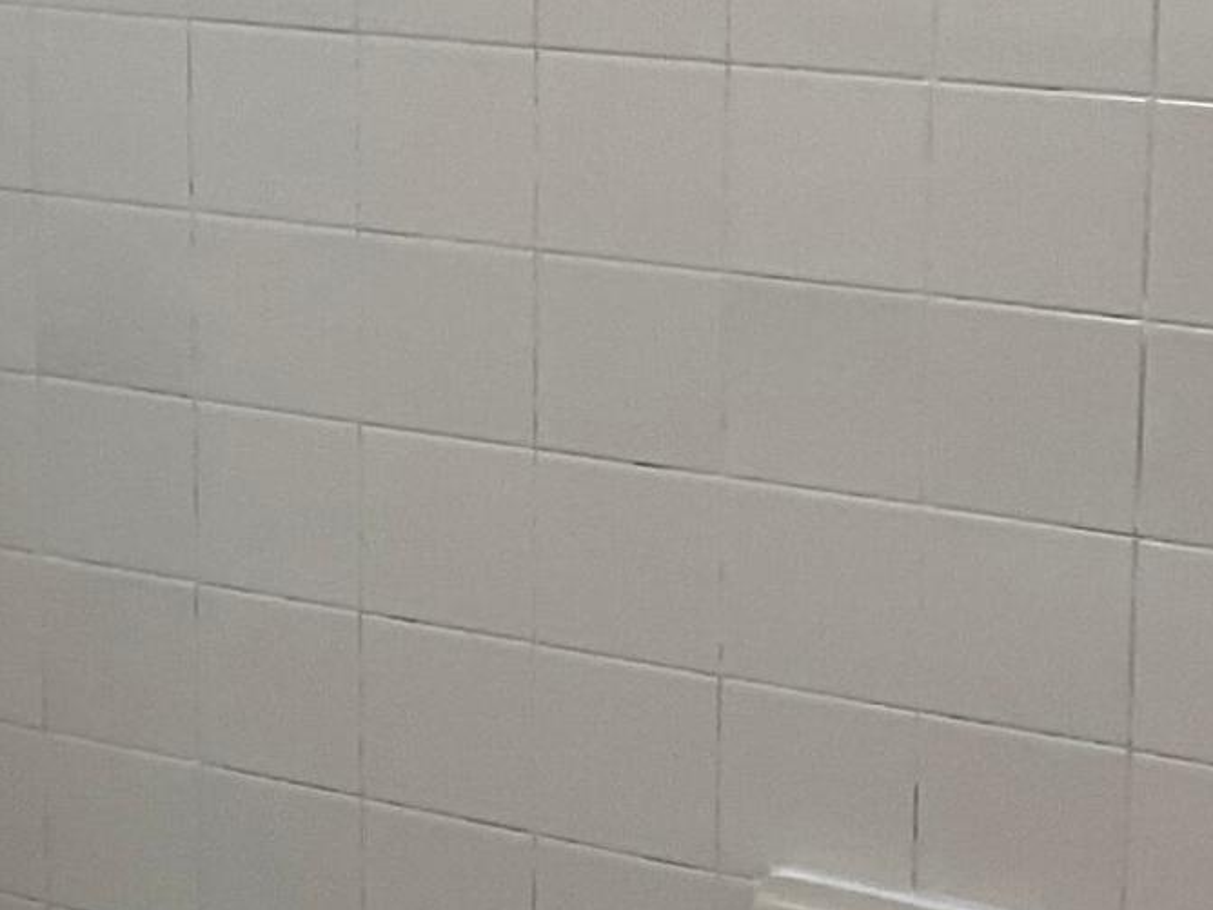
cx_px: -205
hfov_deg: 15.3
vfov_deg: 11.8
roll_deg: +0.8
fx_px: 4380
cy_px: 320
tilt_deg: -14.7
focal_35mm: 125
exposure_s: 1/120
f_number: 1.8
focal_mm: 3
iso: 32
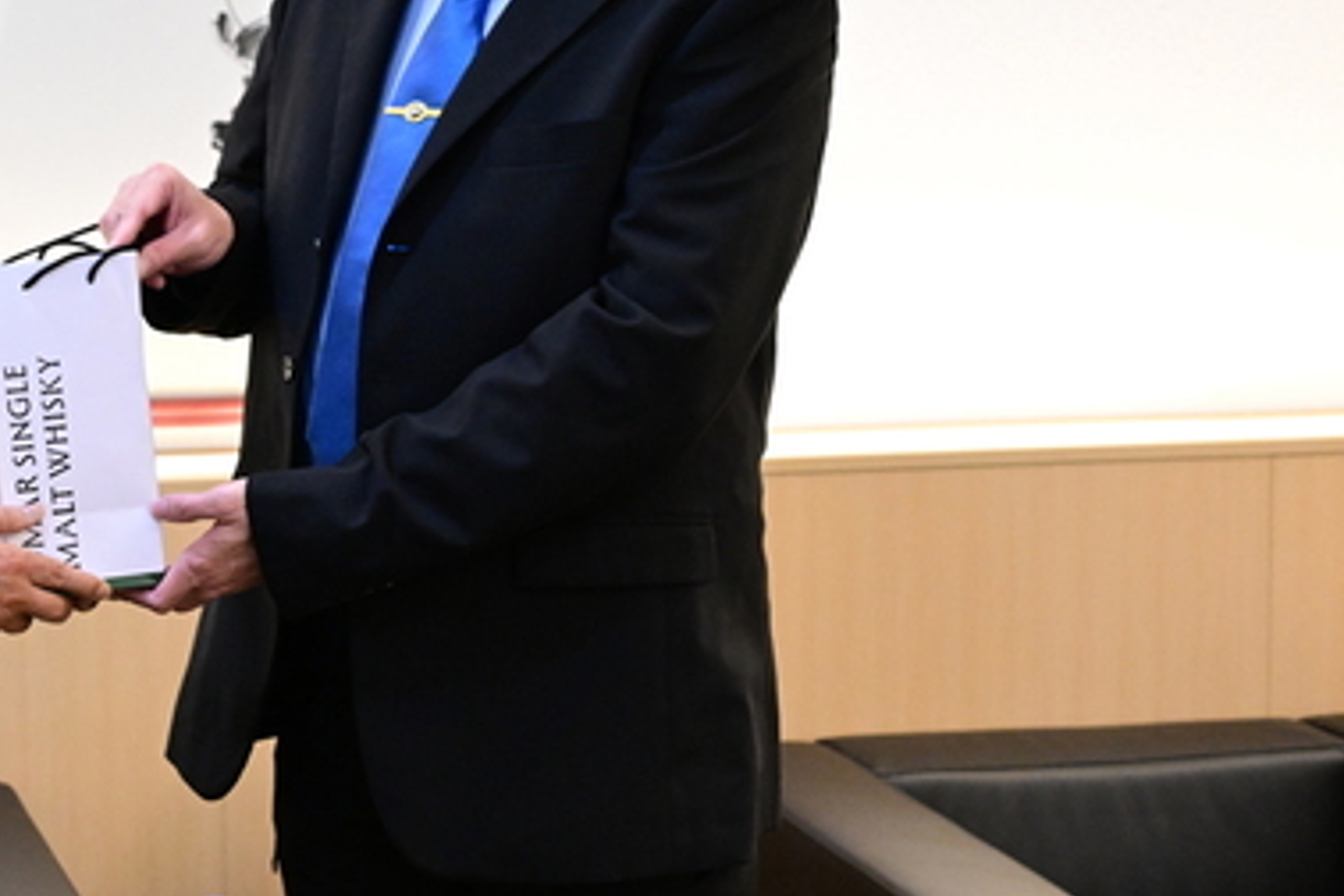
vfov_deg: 15.6
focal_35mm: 87
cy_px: 172
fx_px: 3248
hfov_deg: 22.8
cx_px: 139
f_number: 4
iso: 5000
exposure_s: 1/160
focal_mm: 47
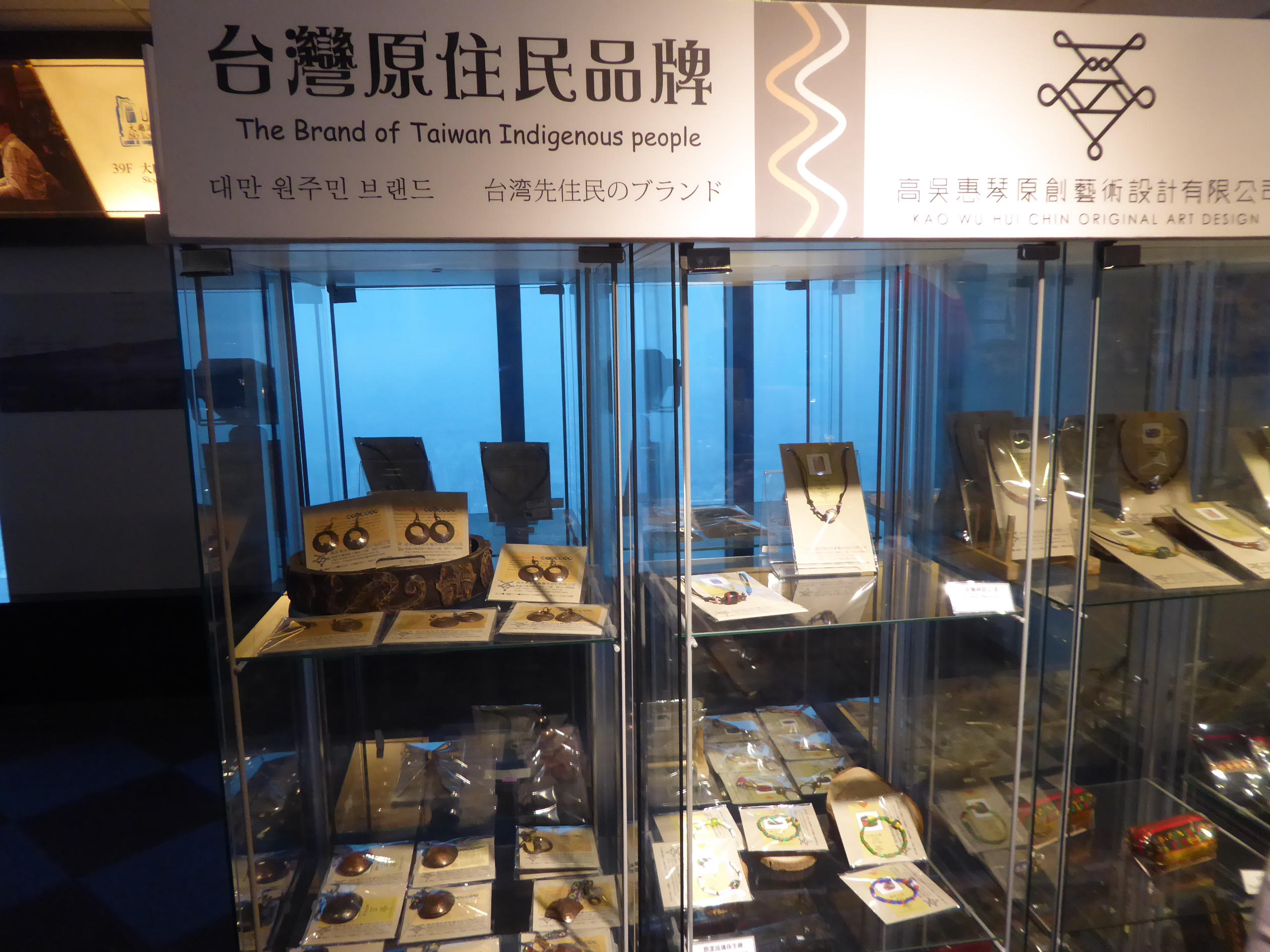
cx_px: 635
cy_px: 476
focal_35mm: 25
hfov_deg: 69.4
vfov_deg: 54.9
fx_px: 917
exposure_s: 1/30
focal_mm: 4.3
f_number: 3.3
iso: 400
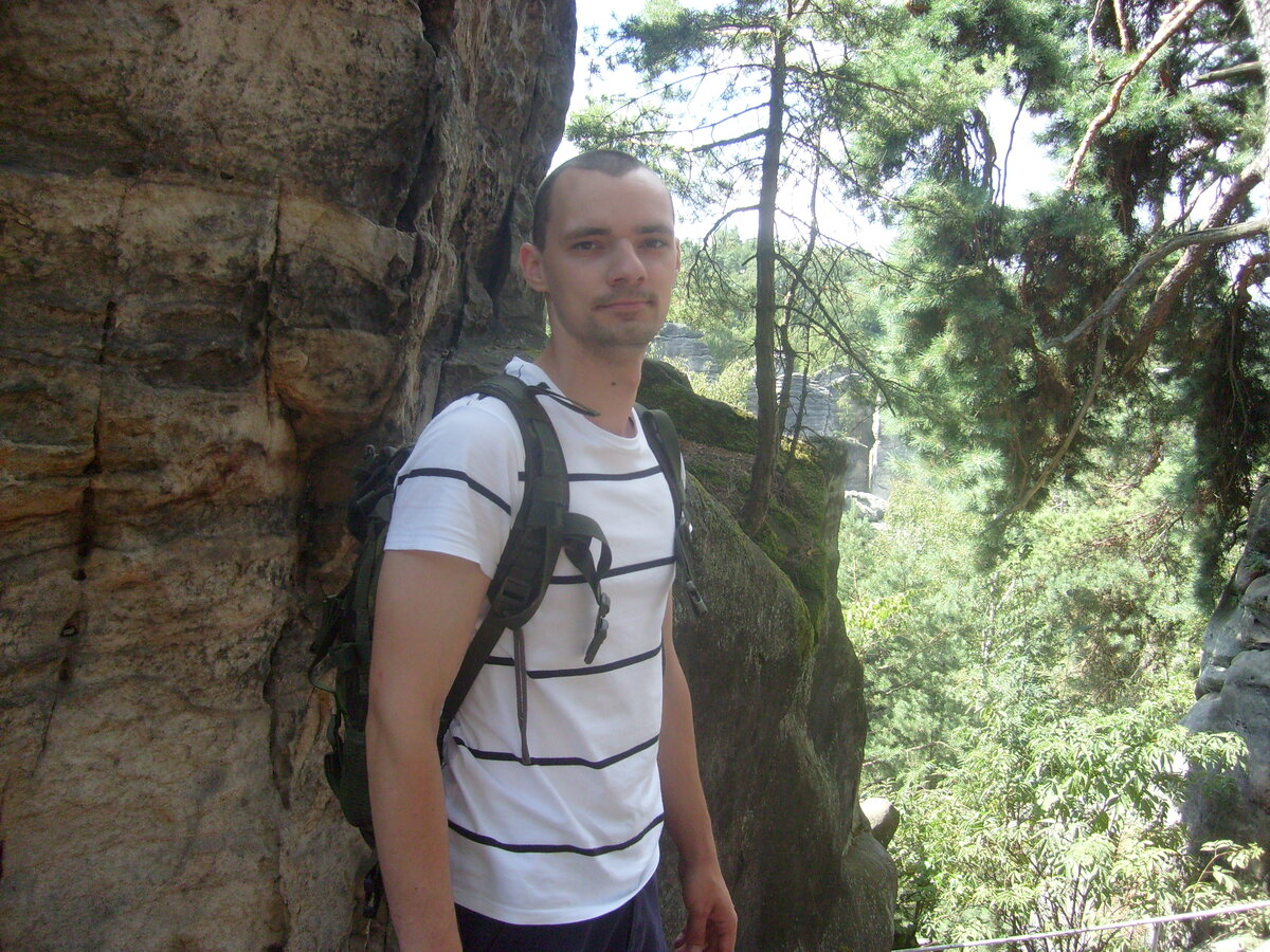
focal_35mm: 35
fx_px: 1284
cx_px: 635
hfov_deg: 52.6
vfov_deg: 40.7
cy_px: 476
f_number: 2.8
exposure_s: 1/250
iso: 80
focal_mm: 5.8
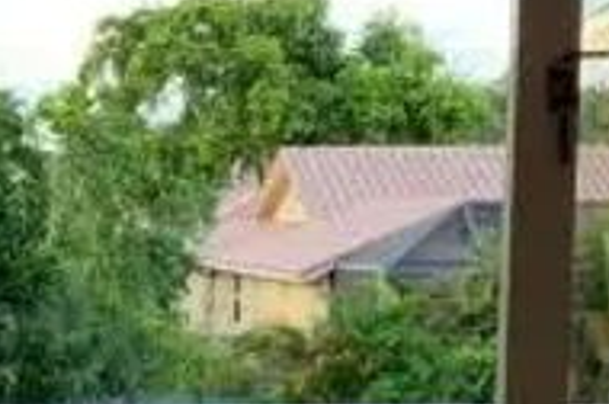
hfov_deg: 13.6
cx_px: -160
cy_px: 539
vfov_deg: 9.2
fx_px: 2466
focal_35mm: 146
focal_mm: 4.25
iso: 100
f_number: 1.8
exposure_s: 1/104
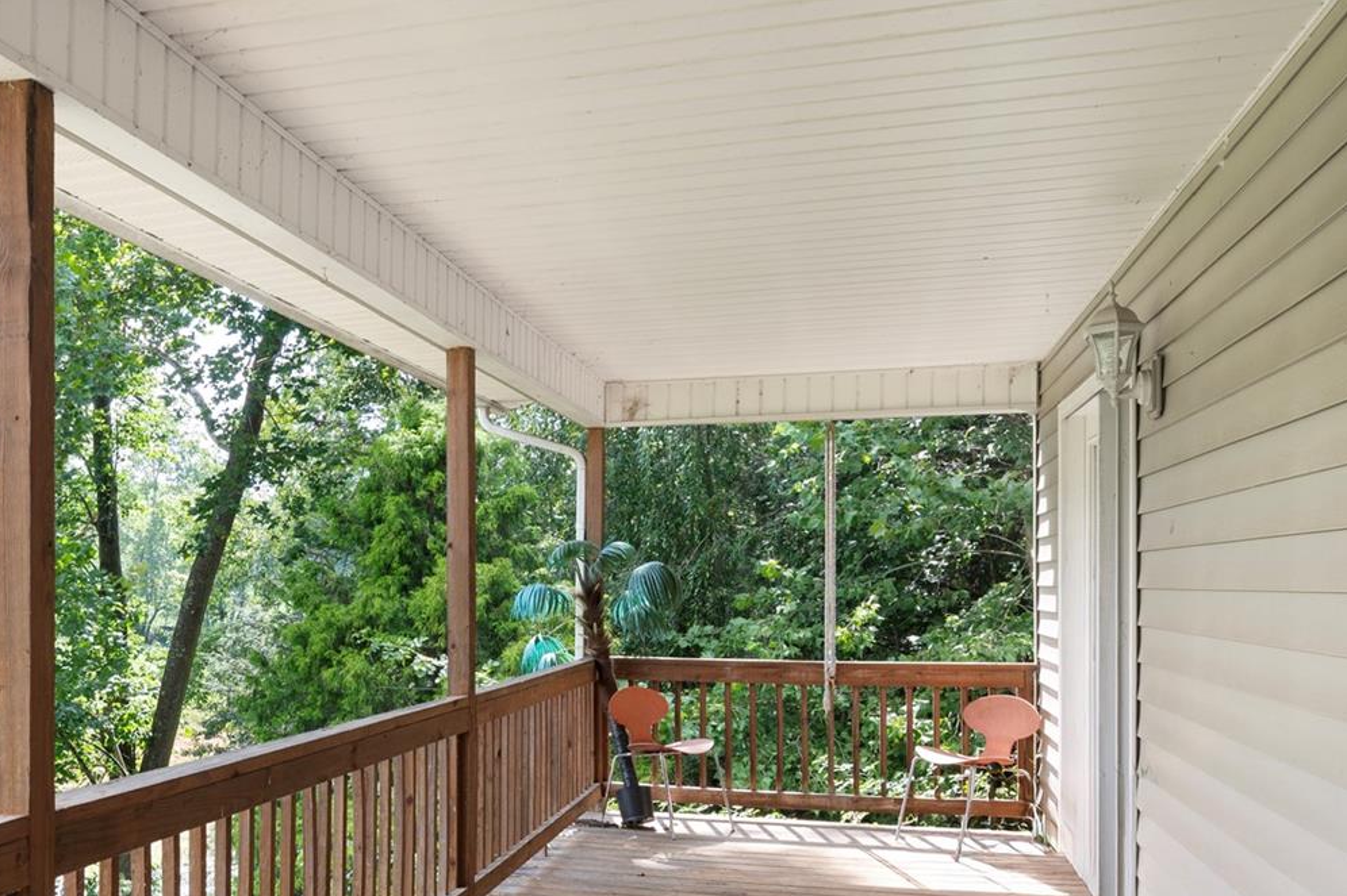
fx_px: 1384
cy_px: 573
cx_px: 337
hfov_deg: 49.8
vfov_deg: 35.7
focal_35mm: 37
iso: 400
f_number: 8
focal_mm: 18
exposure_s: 1/60
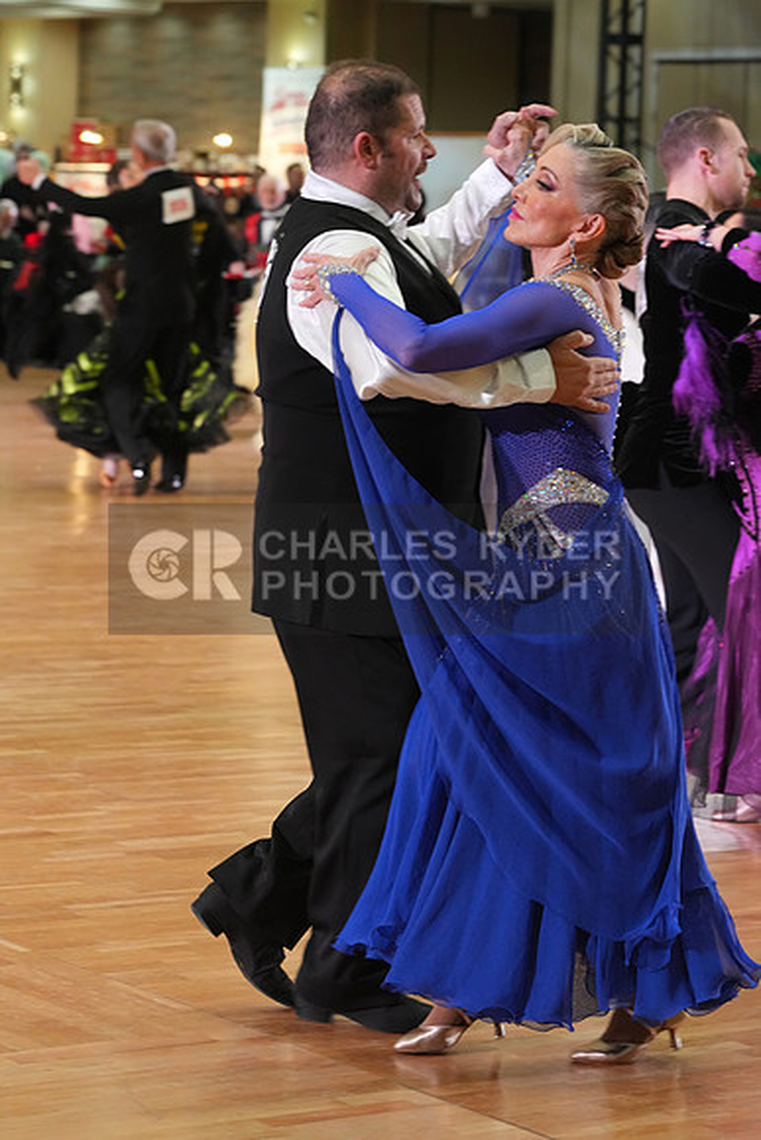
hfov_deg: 11.5
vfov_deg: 17.2
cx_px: 380
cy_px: 570
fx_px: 3771
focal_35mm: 119
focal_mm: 119
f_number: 6.3
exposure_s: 1/200
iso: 4000
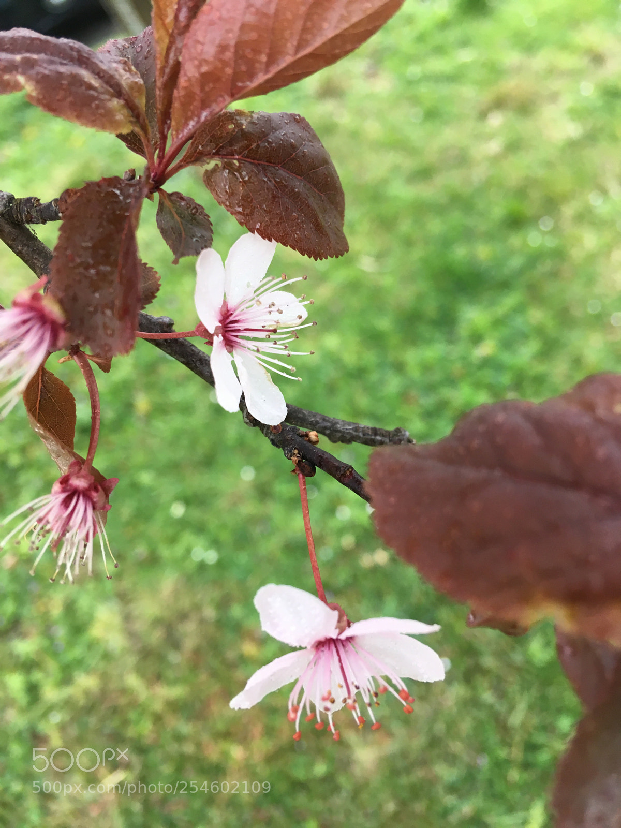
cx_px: 310
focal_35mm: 29
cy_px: 414
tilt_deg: -52.4
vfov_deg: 61.7
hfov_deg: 48.2
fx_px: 694
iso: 25
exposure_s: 1/33
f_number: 2.2
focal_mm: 4.15
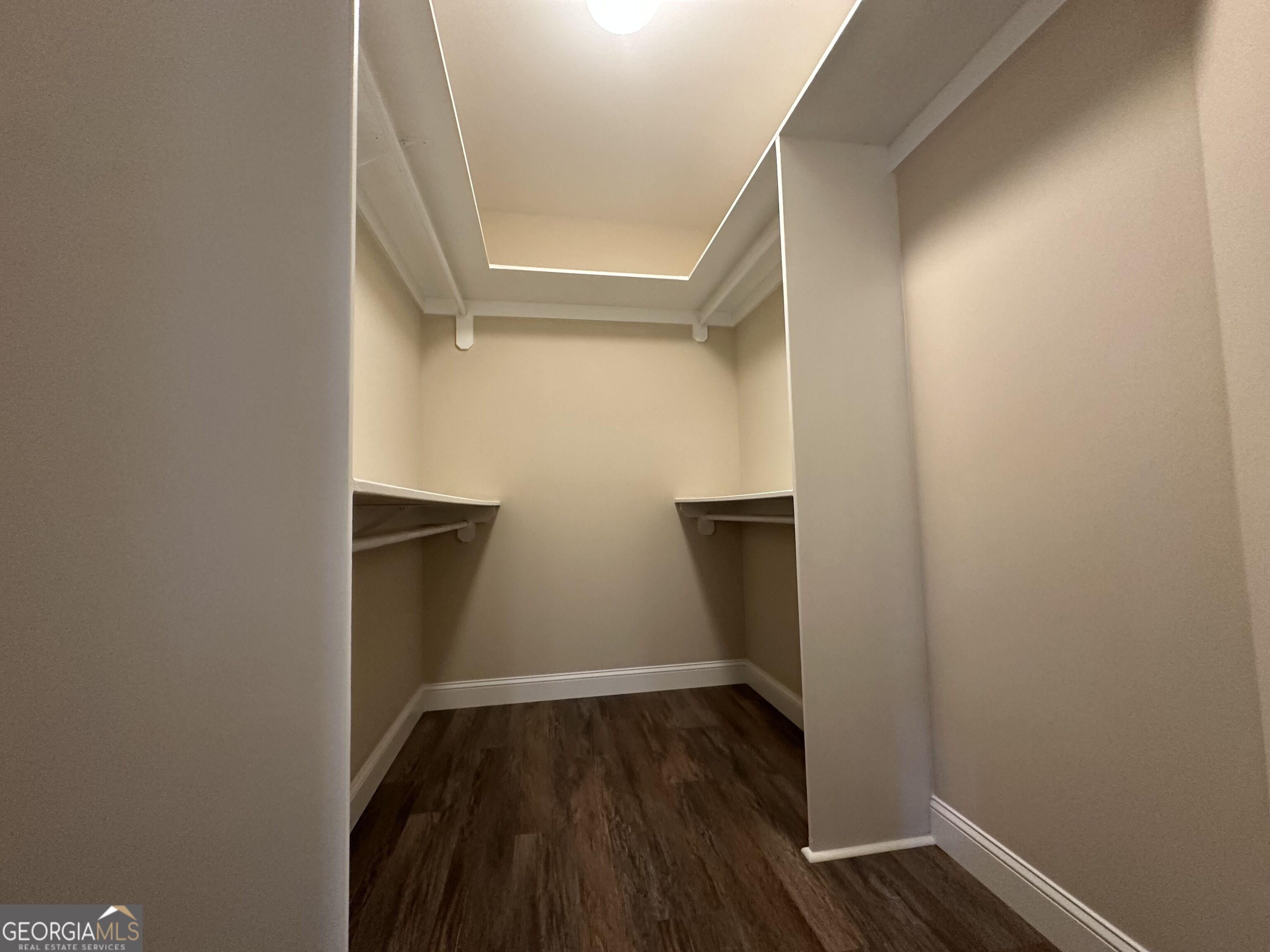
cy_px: 476
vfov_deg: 85.7
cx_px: 635
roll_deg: +0.4
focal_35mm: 14
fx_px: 514
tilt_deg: +4.0
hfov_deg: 102.1
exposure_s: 1/60
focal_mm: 2.22
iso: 320
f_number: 2.2
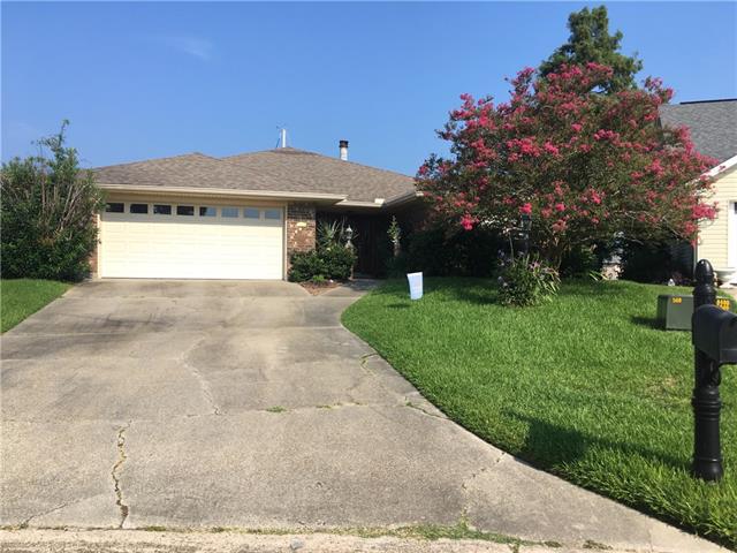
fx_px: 617
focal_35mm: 29
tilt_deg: +0.5
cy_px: 276
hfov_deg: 61.7
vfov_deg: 48.2
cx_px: 368
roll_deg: -2.1
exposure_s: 1/1261
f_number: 2.2
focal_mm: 4.15
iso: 25
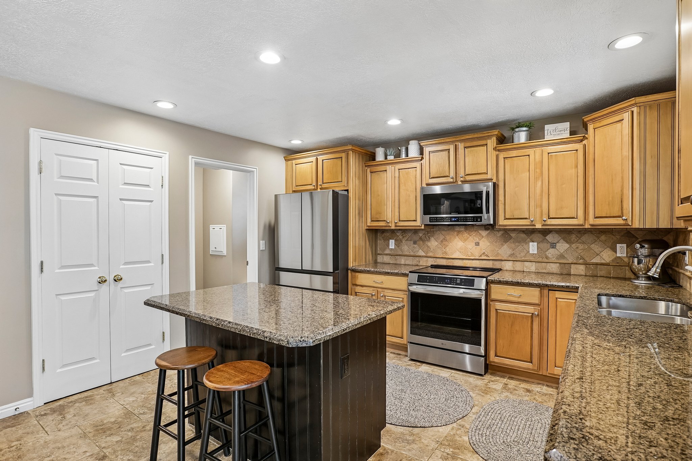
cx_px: 346
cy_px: 230
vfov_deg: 70.4
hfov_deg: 93.3
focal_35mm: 17
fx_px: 327
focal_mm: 17
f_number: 8
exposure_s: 1/8
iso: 400
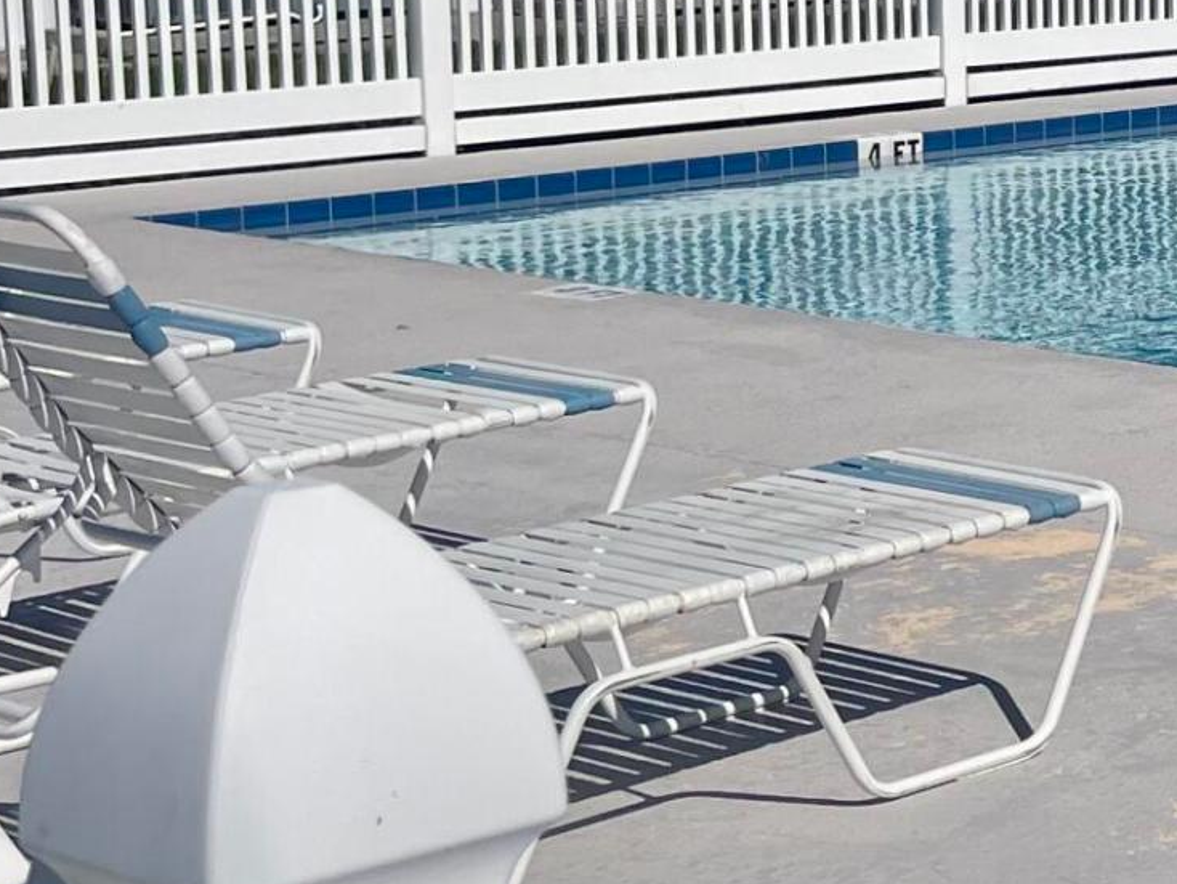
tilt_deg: -5.3
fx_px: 3469
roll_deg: -0.5
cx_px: 2211
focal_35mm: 102
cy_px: -10
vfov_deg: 14.3
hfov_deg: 15.9
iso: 32
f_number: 1.6
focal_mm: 5.1
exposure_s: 1/10000
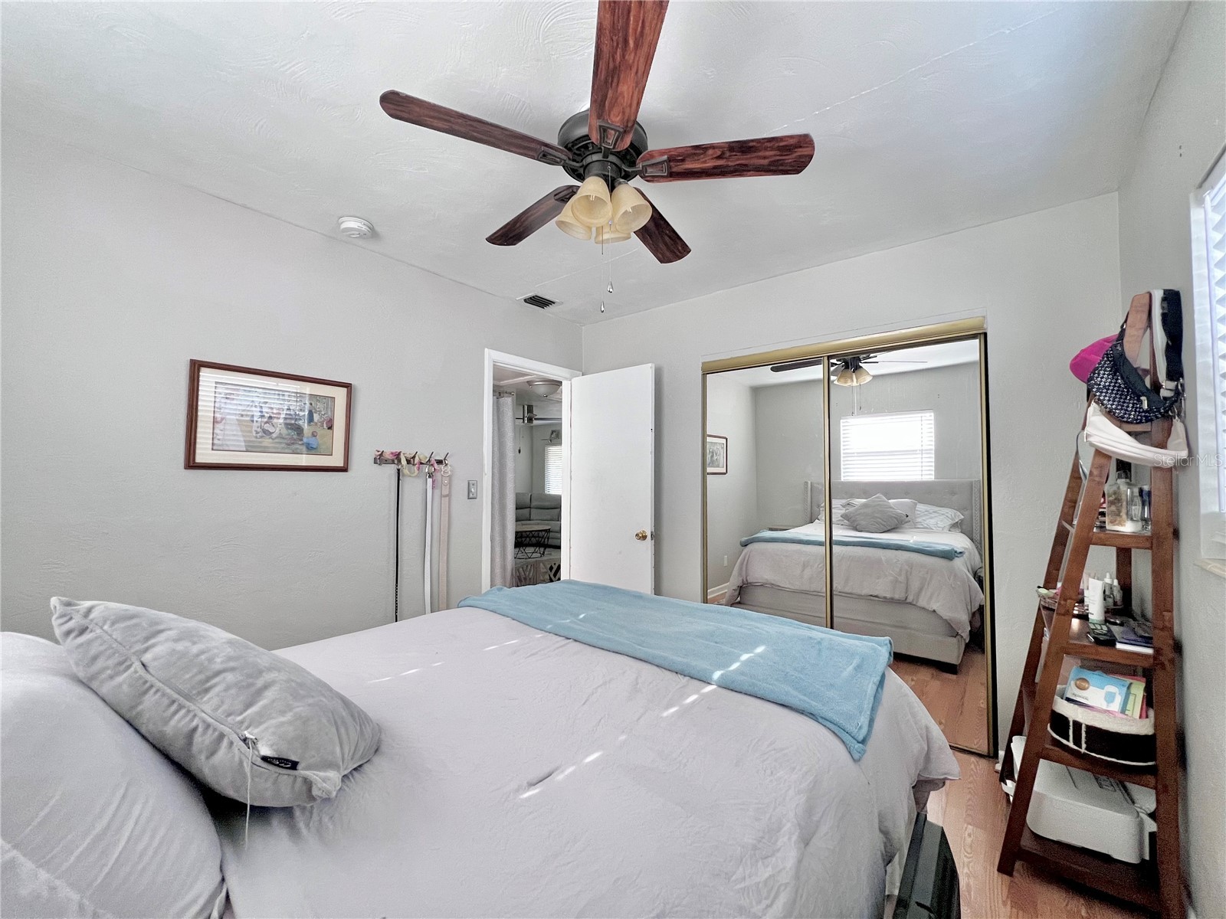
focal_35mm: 13
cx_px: 613
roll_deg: -0.4
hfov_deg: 106.2
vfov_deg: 89.9
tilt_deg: +2.3
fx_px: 460
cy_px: 460
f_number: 1.8
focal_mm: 1.57
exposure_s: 1/99
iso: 200
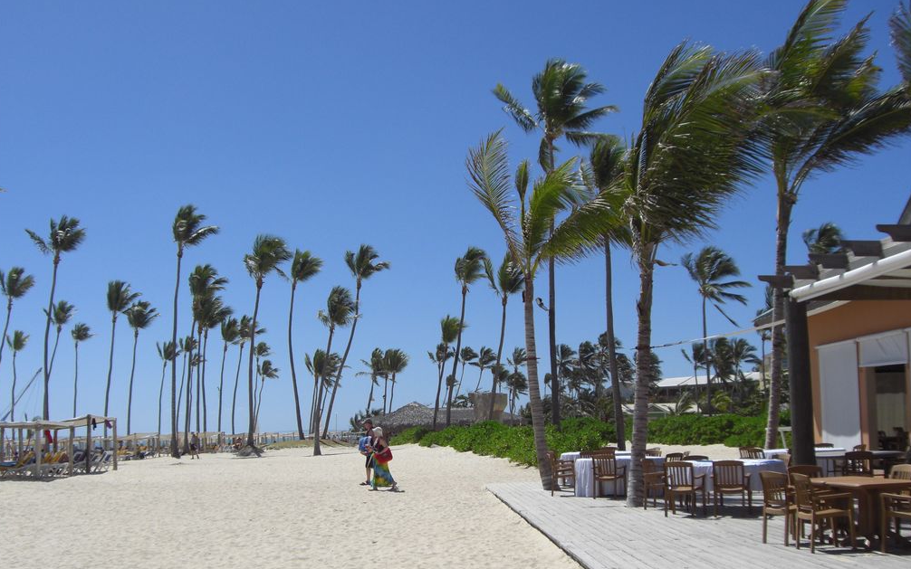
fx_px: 1018
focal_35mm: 41
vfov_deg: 31.2
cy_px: 330
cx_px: 450
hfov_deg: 48.2
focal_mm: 6.2
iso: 64
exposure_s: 1/320
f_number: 8
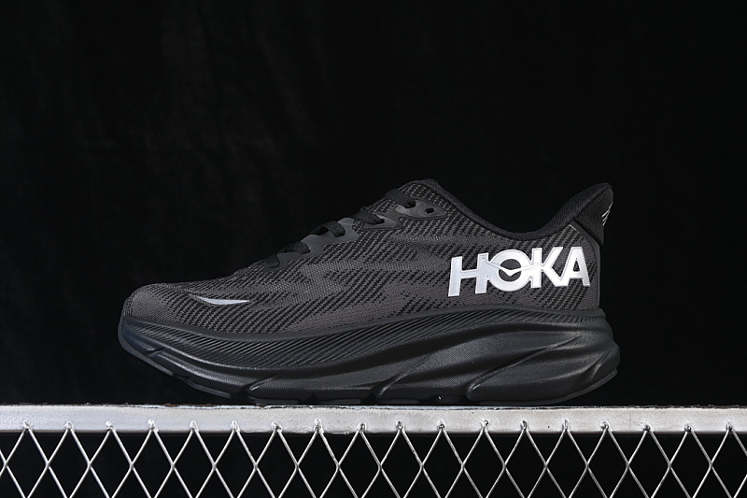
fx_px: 1556
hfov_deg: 27.0
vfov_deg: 18.2
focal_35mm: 75
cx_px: 374
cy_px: 249
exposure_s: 1/60
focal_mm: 50
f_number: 6.3
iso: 160
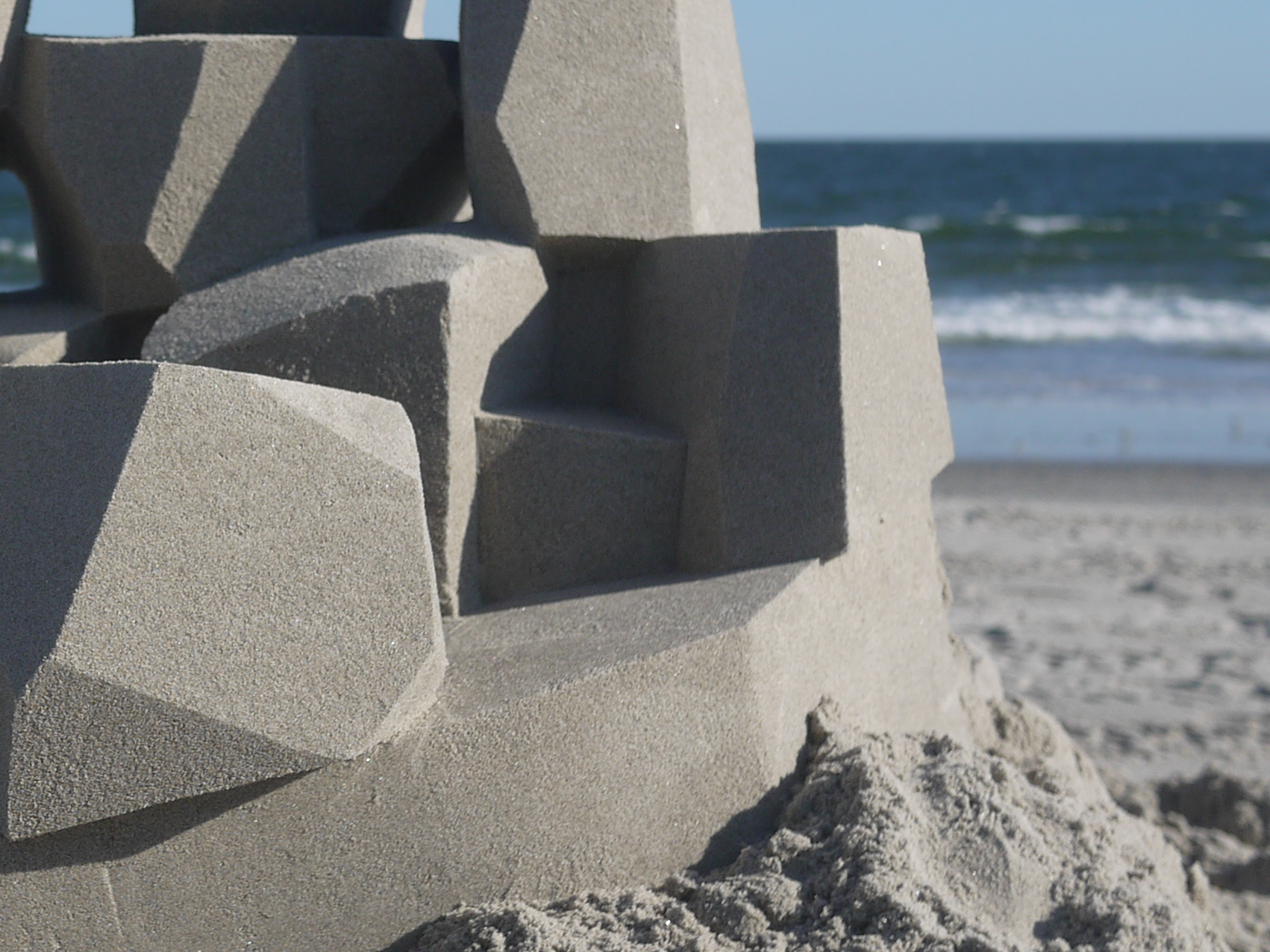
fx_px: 3449
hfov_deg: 20.3
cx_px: 69
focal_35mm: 94
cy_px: 321
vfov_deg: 15.7
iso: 100
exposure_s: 1/2500
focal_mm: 20
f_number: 3.2
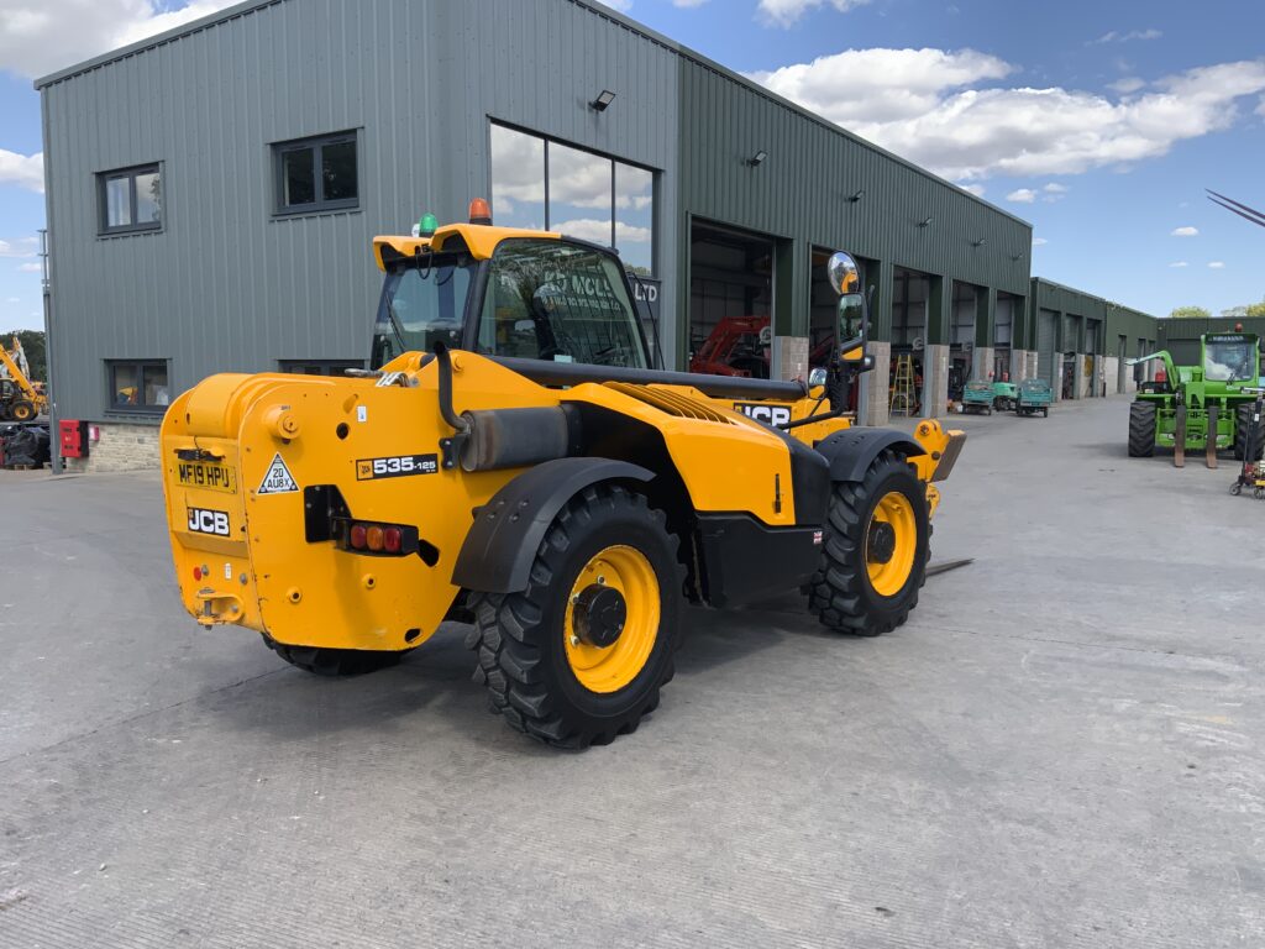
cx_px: 632
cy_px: 474
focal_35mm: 29
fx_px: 1060
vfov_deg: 48.2
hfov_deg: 61.7
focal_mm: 3
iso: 16
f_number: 1.8
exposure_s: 1/749
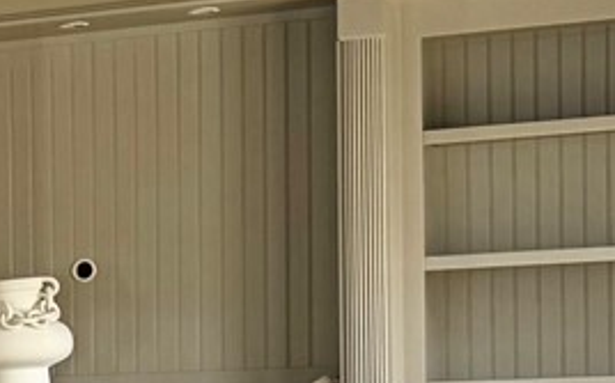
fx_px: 2545
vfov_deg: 8.4
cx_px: -587
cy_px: 555
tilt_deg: -3.6
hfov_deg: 12.3
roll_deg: +2.0
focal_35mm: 152
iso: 200
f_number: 1.78
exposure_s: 1/189
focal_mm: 6.76
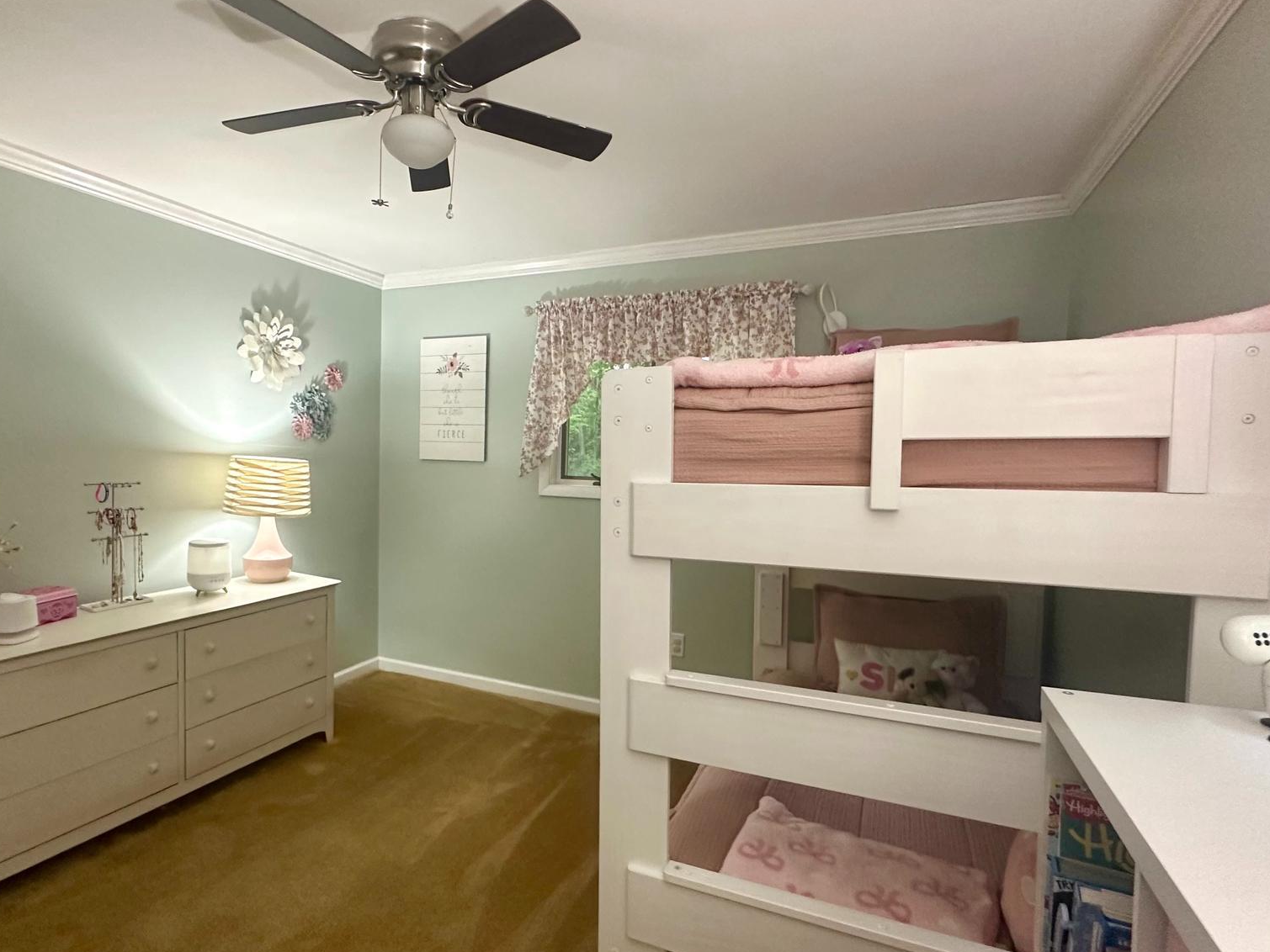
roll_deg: -1.6
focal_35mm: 19
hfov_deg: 84.1
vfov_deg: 68.7
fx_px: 697
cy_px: 492
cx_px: 540
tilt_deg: -3.4
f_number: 2.2
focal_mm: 2.22
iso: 320
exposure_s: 1/60
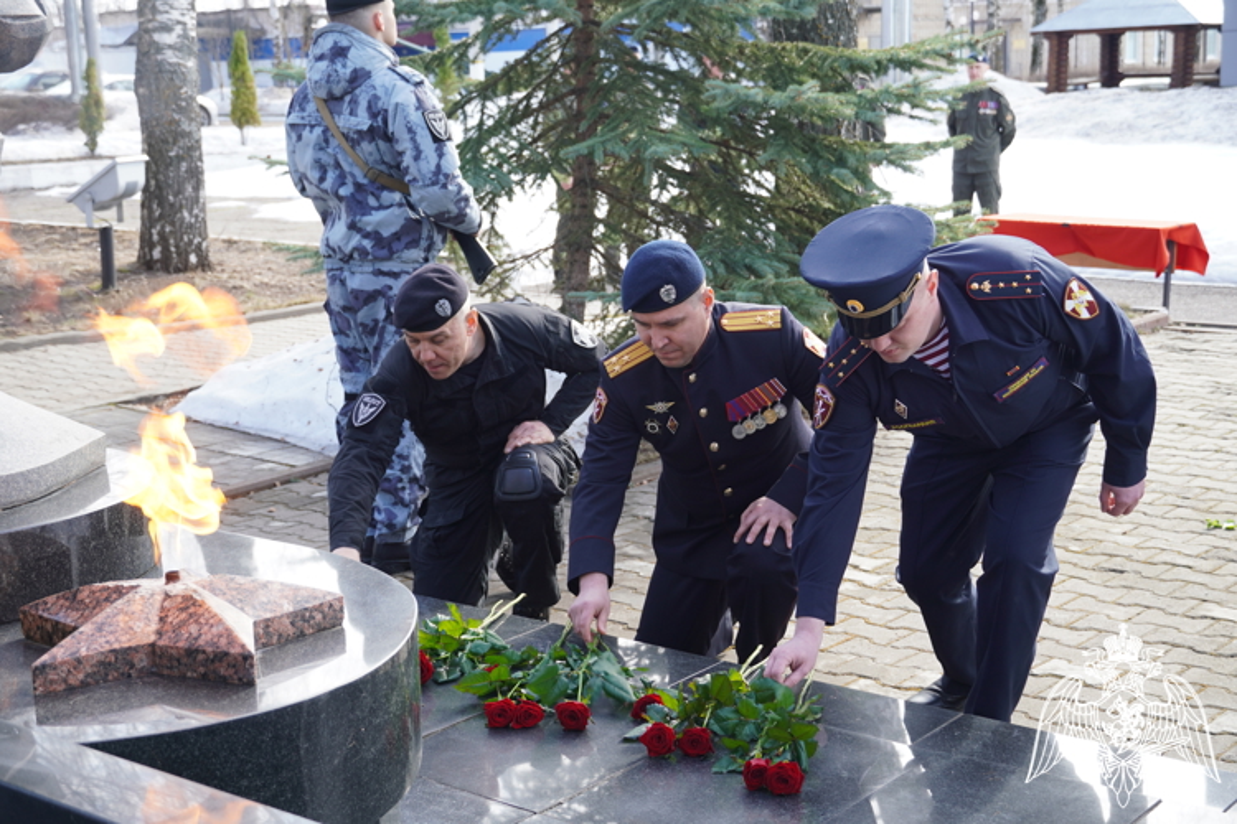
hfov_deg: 37.9
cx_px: 618
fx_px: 1804
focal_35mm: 52
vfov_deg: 25.8
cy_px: 412
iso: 100
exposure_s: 1/60
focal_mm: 35
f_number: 5
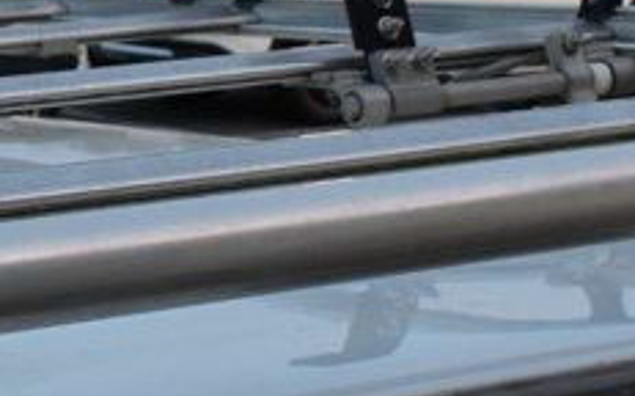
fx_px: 2460
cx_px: -132
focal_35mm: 142
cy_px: 148
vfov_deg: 9.2
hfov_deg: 14.2
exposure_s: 1/15
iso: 1100
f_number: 6.3
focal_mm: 21
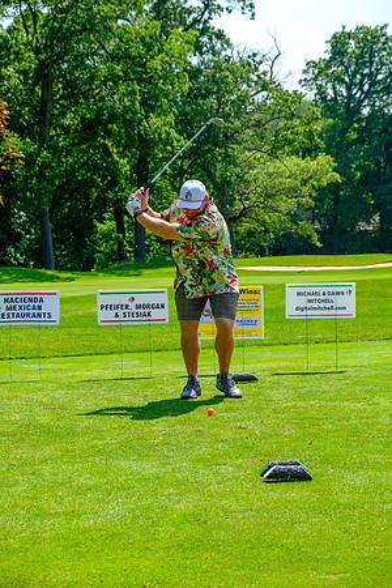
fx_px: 1356
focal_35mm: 83
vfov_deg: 24.5
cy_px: 294
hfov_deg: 16.5
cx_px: 196
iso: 200
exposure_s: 1/320
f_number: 5.6
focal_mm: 55
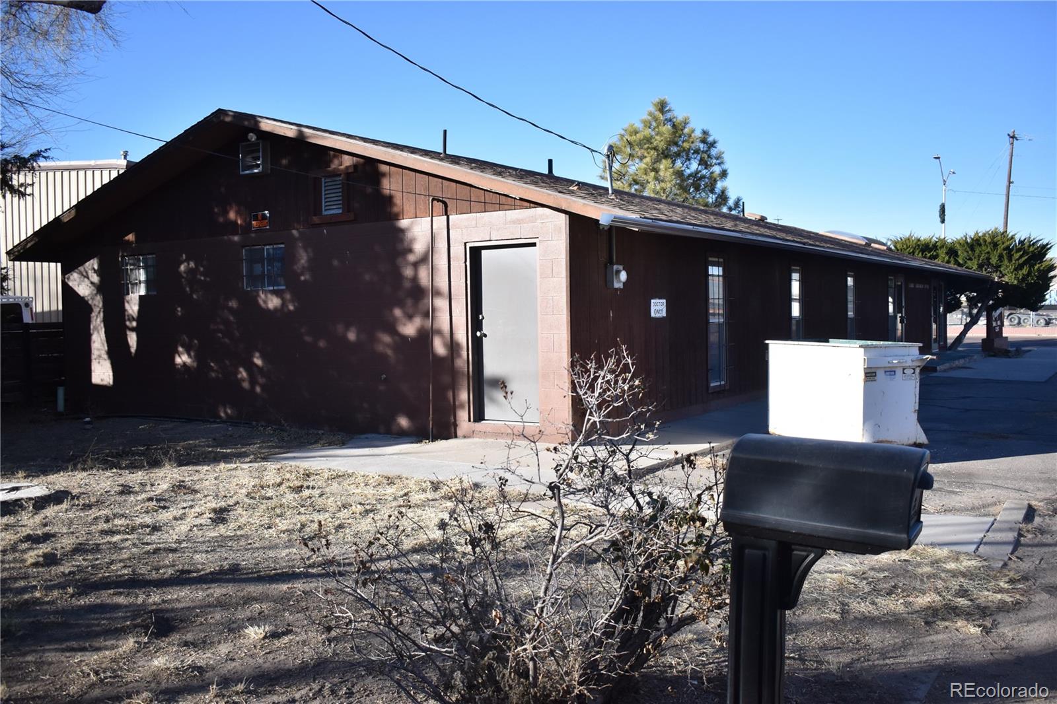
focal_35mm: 33
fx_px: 969
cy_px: 352
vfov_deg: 40.0
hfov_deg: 57.2
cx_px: 528
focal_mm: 22
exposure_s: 1/3200
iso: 720
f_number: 3.8
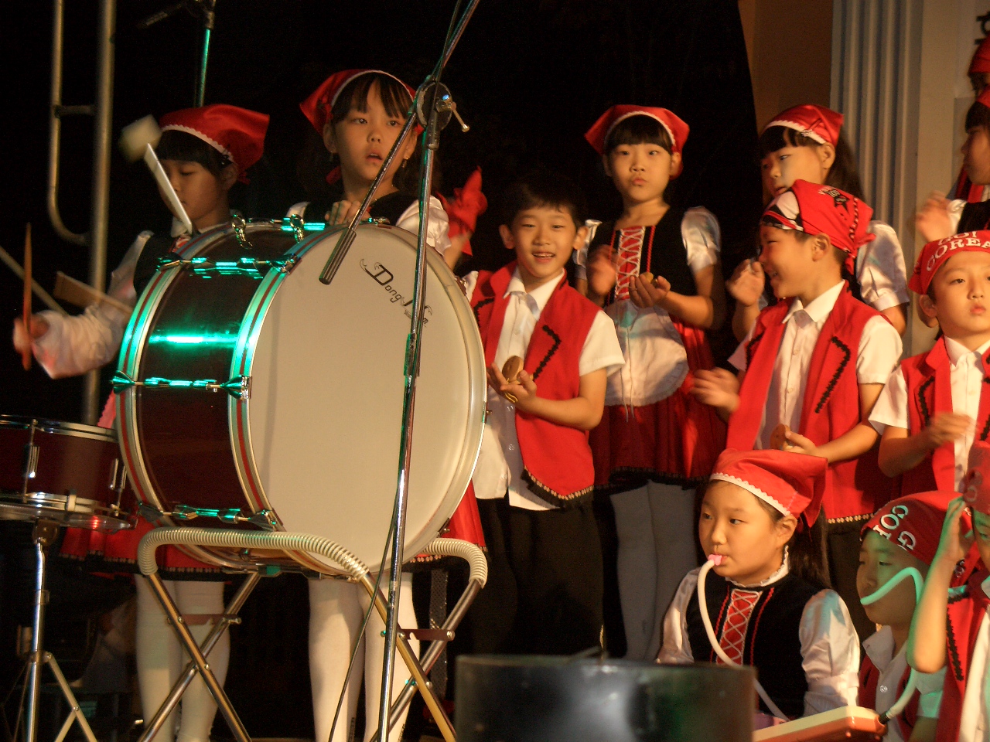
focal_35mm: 132
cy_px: 371
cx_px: 495
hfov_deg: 14.9
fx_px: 3775
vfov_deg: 11.2
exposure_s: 1/60
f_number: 4
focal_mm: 28.4
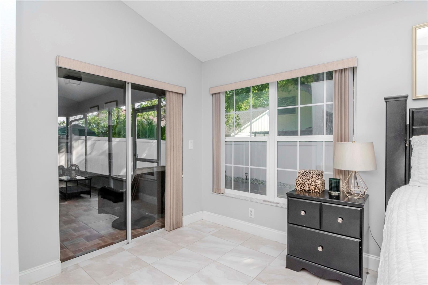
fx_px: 214
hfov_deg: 90.0
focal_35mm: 18
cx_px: 214
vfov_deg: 67.4
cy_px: 142
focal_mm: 12
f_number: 11
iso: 800
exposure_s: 1/200
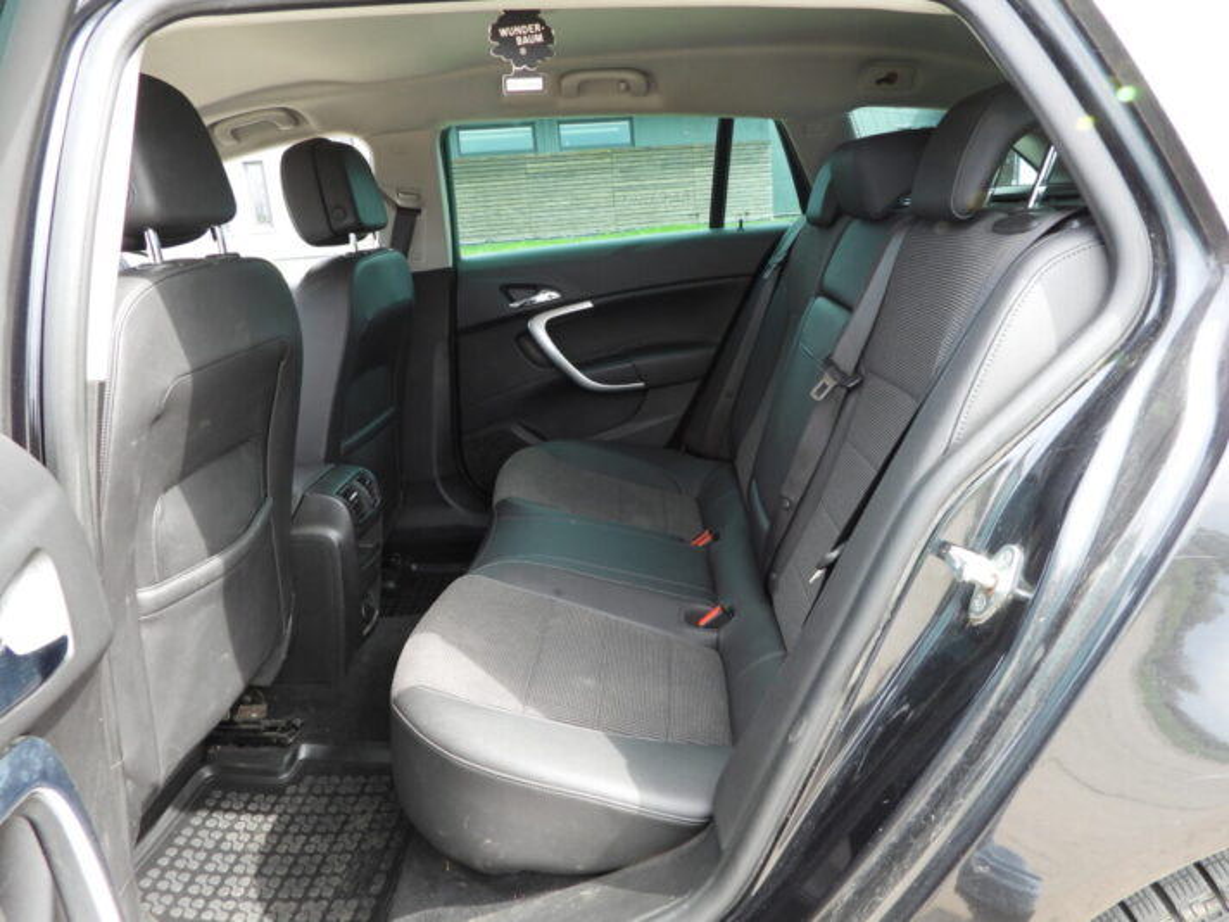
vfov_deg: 56.8
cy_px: 461
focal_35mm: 24
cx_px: 614
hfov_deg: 71.6
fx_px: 852
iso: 100
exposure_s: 1/80
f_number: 2.8
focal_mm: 4.3
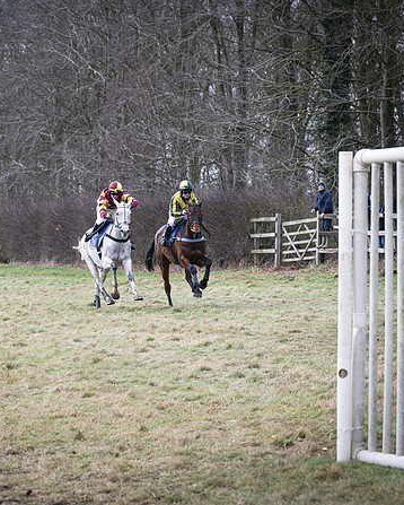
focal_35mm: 149
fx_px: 2225
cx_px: 111
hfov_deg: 10.4
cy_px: 252
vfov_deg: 12.9
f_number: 5
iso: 400
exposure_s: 1/1000
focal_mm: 105
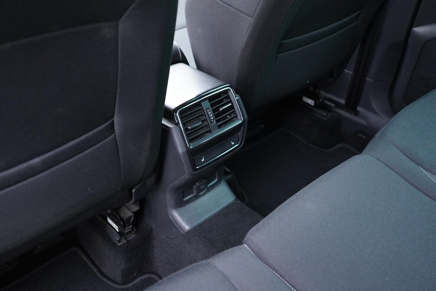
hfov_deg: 53.1
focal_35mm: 36
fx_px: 436
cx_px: 218
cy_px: 146
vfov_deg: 36.9
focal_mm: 24
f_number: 2.8
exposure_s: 1/40
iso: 1600
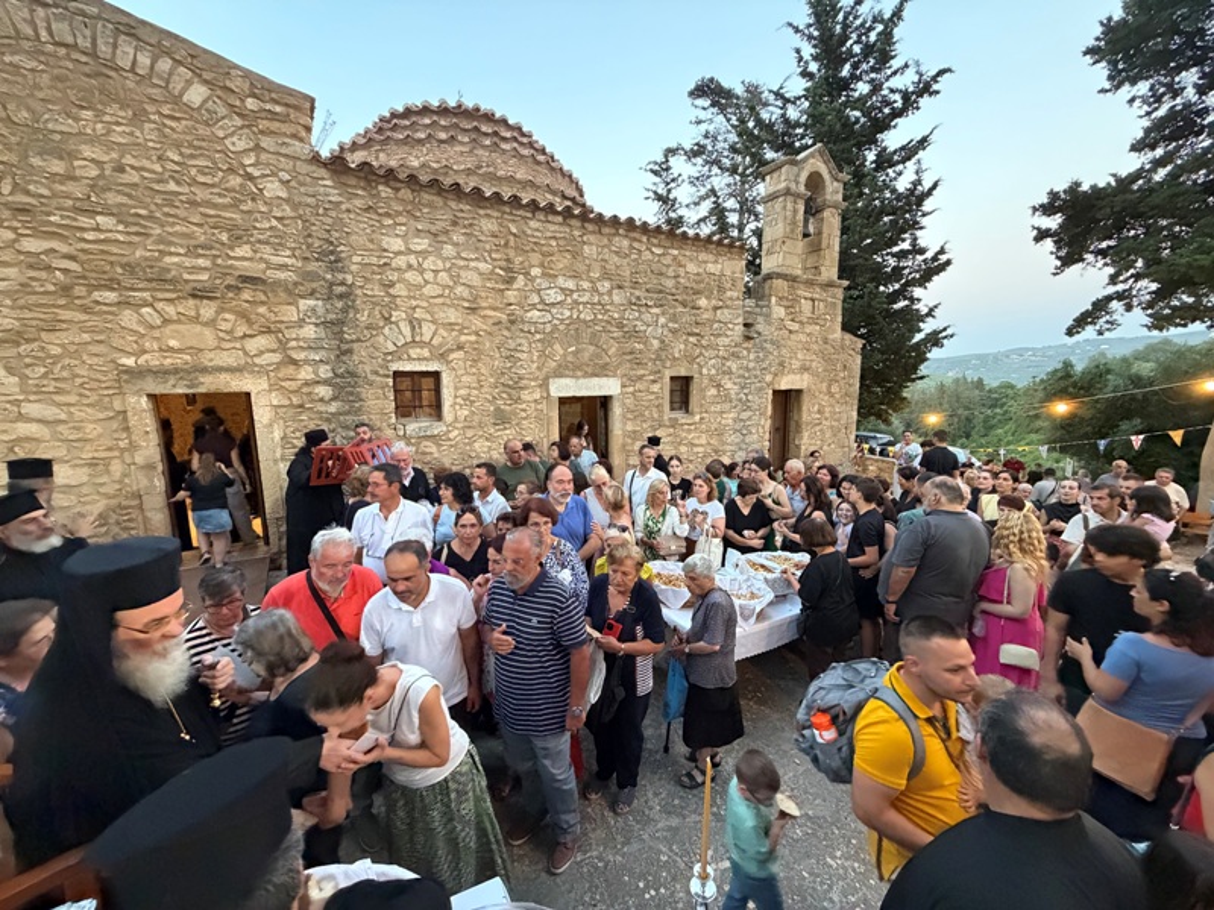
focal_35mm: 14
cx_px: 607
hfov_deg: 102.1
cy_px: 455
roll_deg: +1.3
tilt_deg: -9.1
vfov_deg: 85.7
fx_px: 491
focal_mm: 2.22
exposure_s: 1/50
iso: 800
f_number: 2.2
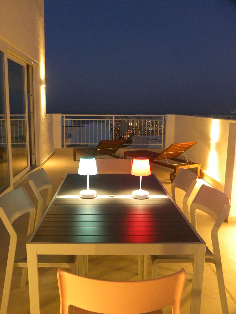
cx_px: 118
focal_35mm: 33
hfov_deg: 42.9
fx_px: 300
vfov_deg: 55.4
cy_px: 157
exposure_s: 1/8
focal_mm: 5.9
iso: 271
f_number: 2.8
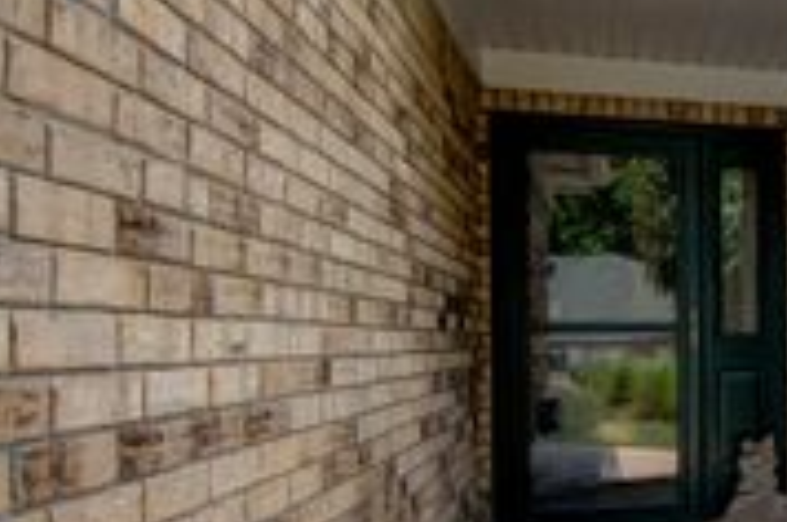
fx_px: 982
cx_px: 1030
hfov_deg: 32.5
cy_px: 330
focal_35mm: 45
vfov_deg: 29.6
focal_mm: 16
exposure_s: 1/60
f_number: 6.7
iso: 100
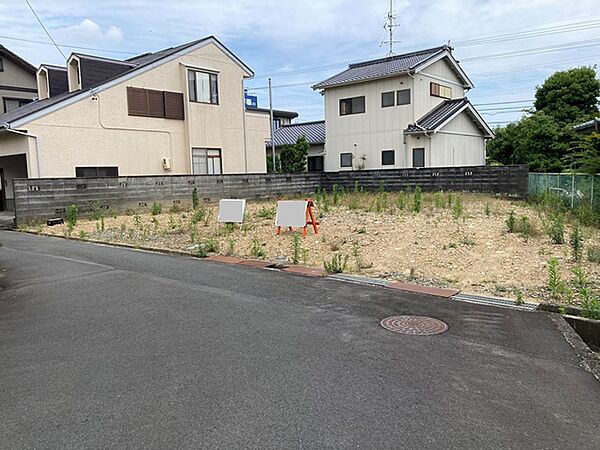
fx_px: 485
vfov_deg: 49.7
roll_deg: +1.0
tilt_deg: -6.6
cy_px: 225
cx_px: 300
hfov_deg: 63.4
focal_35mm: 28
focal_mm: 3.99
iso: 20
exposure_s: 1/1656
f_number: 1.8
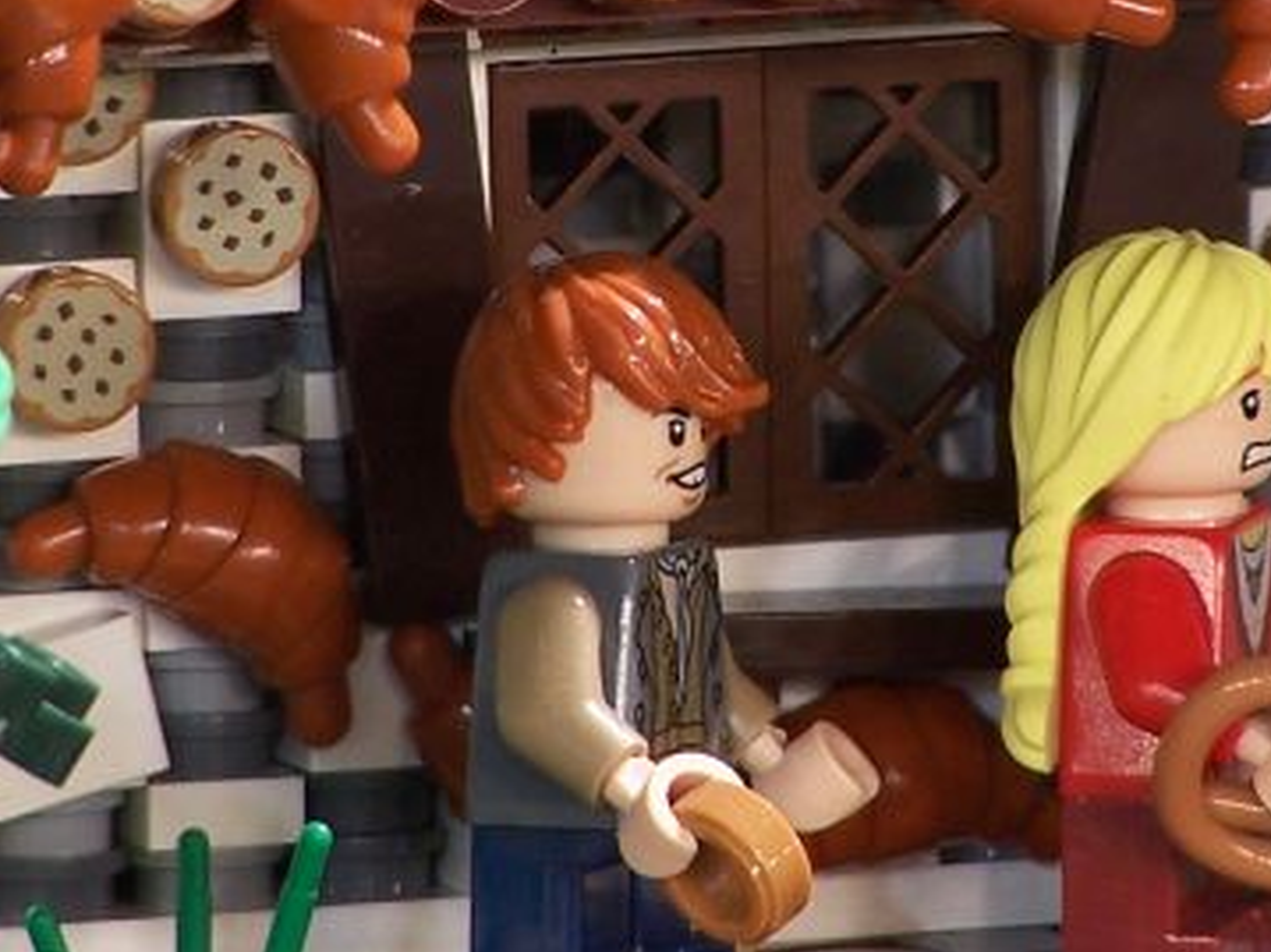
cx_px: 903
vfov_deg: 1.4
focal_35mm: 1085
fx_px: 39825
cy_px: 251
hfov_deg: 1.8
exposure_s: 1/2
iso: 80
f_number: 3.7
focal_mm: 63
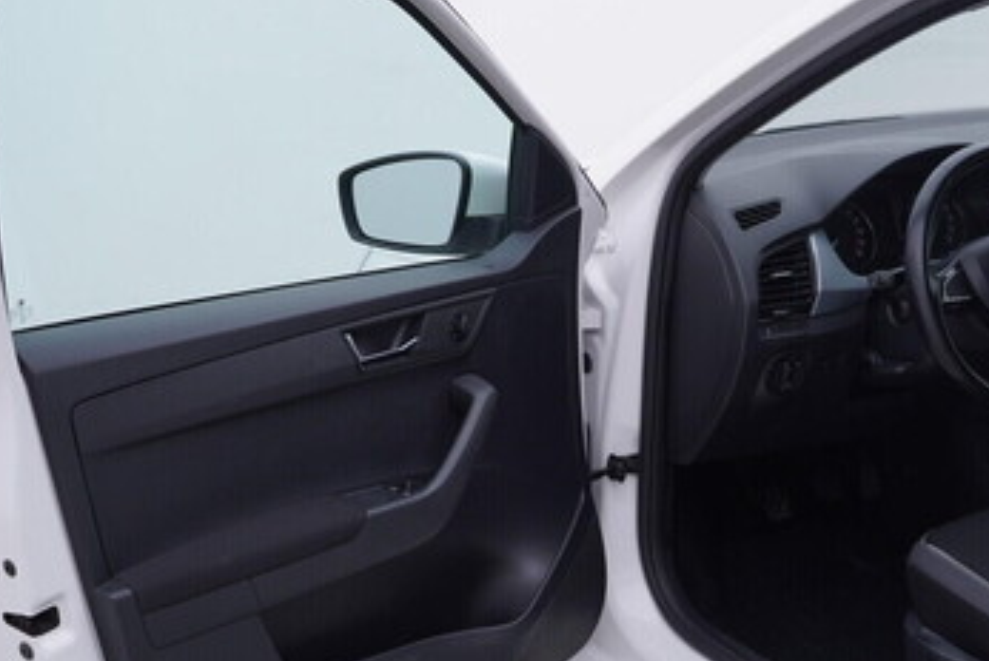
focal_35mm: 57
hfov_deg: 35.0
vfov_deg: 23.8
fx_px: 1567
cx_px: 561
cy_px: 395
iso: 125
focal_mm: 24
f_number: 4
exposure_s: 1/60
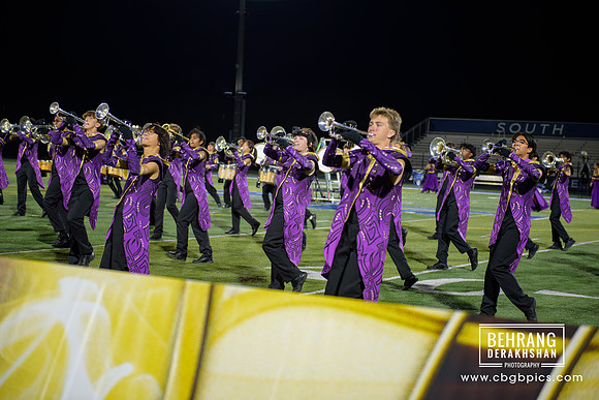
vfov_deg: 19.5
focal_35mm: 70
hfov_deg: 28.8
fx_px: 1165
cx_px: 300
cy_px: 200
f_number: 2.8
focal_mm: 70
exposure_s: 1/400
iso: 1100
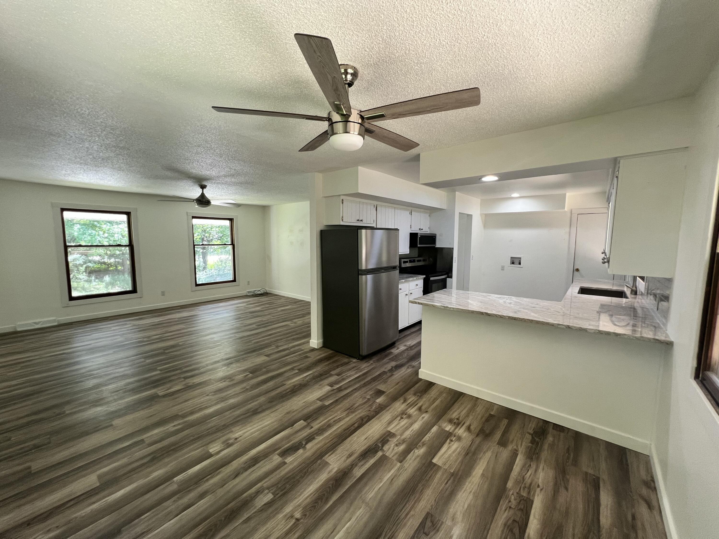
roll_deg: -0.5
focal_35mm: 13
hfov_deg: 106.2
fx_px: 270
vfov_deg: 89.9
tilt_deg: -5.4
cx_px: 360
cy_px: 270
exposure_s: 1/120
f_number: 1.8
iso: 160
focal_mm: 1.57
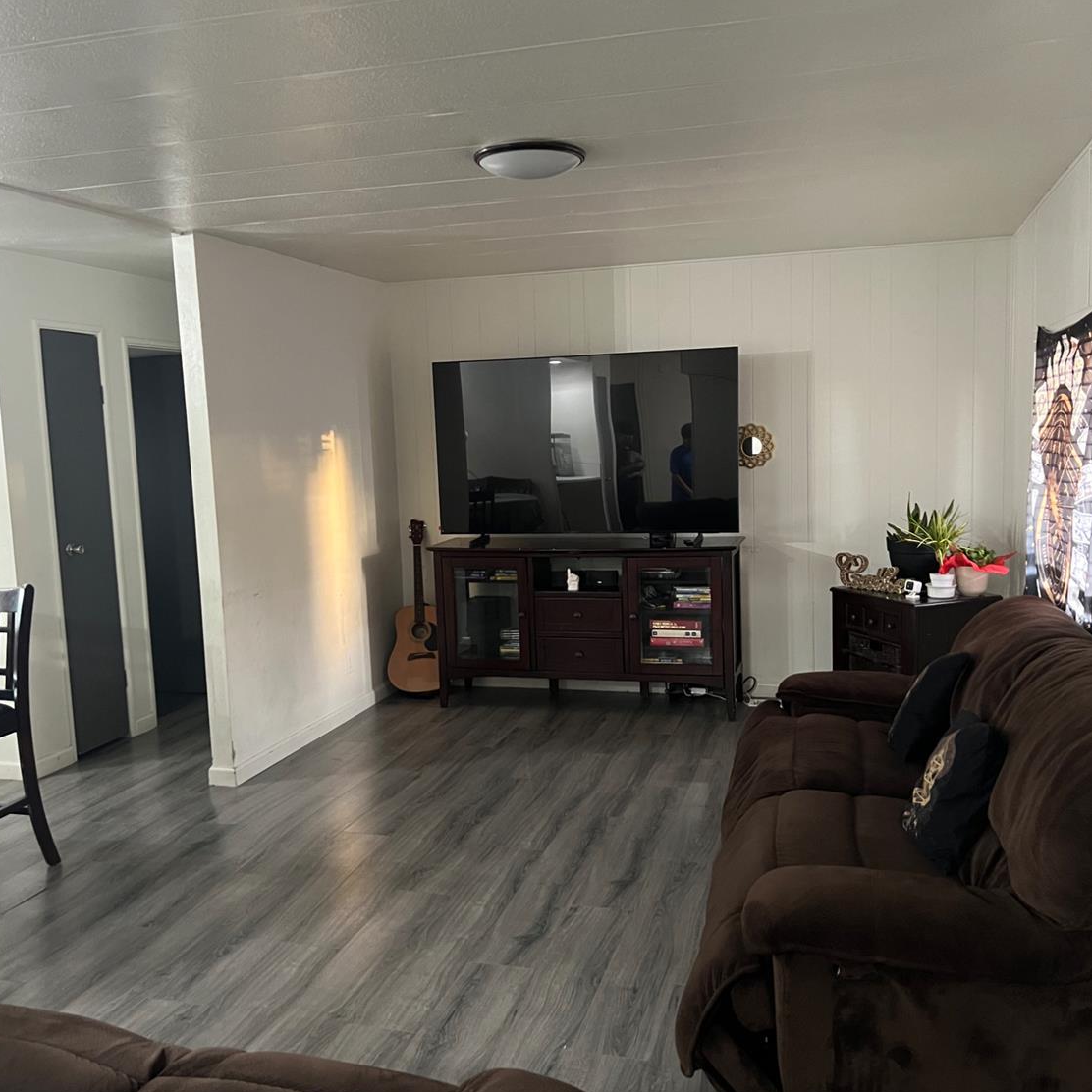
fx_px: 1106
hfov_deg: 52.5
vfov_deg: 52.5
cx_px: 543
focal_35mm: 31
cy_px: 546
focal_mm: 5.7
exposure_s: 1/30
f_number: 1.5
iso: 500
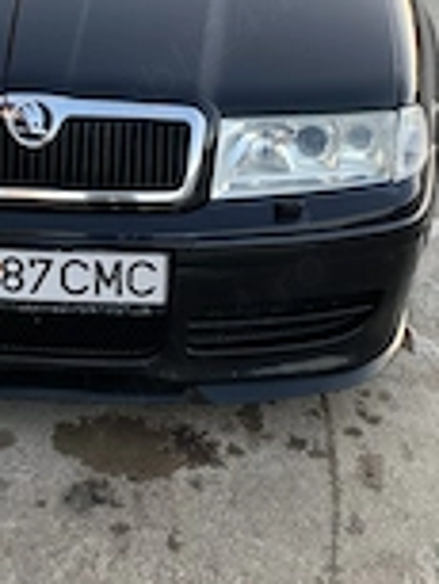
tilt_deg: -19.3
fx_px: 1148
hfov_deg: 21.3
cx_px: 69
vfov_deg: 27.9
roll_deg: -0.2
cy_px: 115
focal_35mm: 68
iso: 50
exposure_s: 1/122
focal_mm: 4.25
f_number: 1.8
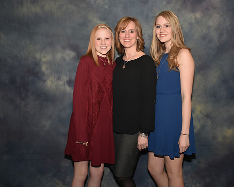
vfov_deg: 36.5
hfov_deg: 44.8
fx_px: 284
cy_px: 93
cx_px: 126
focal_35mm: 41
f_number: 5
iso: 200
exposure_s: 1/60
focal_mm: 24
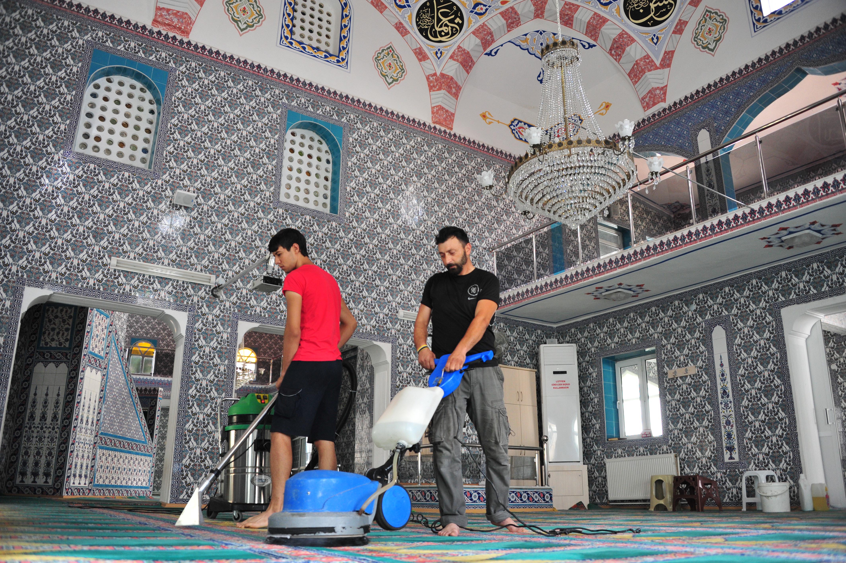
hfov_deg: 65.5
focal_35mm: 28
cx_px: 423
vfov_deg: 46.3
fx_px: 658
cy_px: 282
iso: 1600
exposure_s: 1/125
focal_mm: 28
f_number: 4
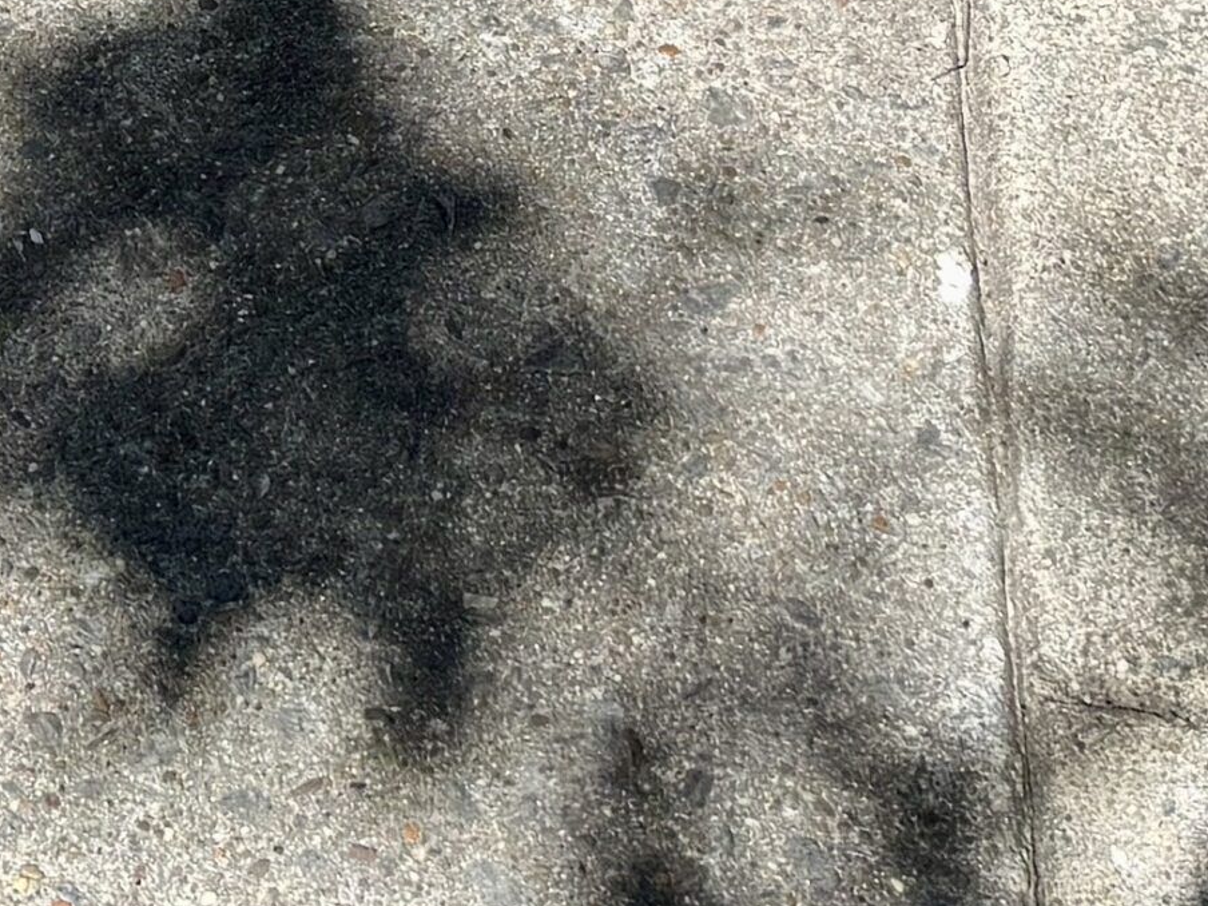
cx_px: 398
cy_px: -254
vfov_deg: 19.9
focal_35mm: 68
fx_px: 2373
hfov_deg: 28.4
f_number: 1.78
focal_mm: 6.76
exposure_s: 1/2370
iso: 80
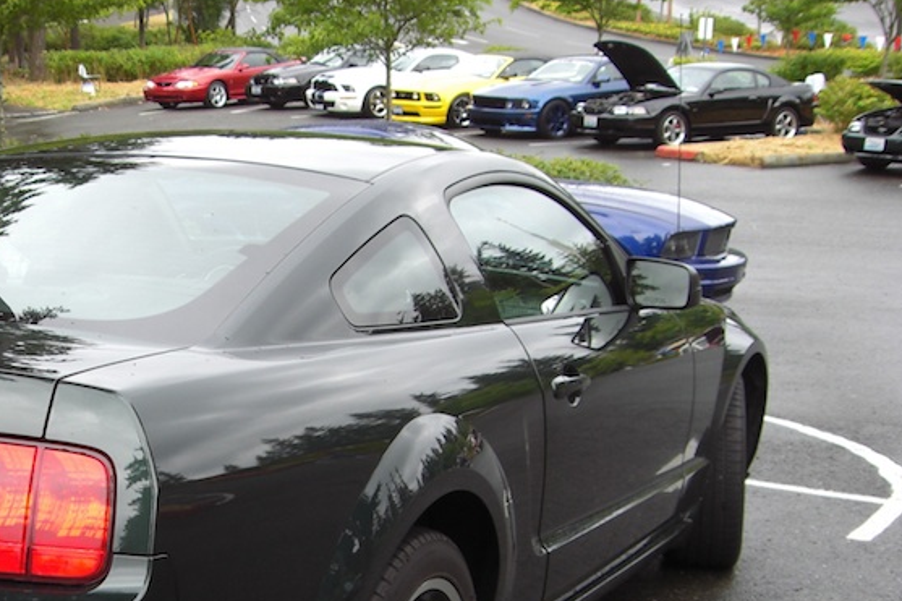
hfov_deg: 27.7
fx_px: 1778
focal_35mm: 71
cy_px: 531
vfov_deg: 18.9
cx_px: 143
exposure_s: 1/160
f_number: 2.7
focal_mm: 6.2
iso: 64
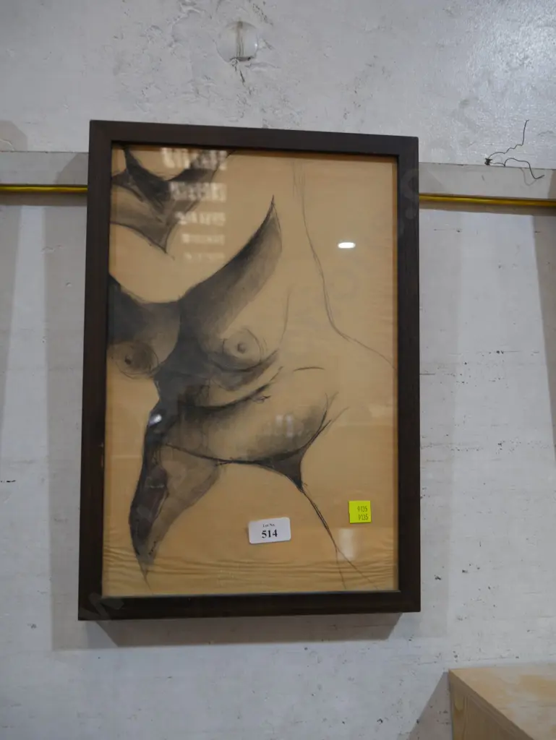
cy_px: 370
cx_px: 278
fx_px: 642
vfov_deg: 59.9
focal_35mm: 30
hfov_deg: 46.8
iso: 400
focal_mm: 15
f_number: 3.6
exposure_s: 1/60
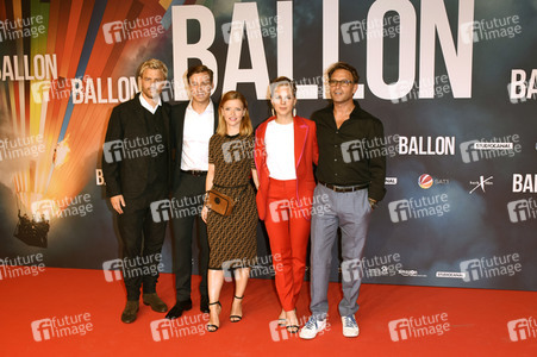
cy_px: 178
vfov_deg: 38.3
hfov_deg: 55.1
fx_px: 514
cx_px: 268
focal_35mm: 34
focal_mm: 23
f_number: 6.3
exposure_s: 1/100
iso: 400
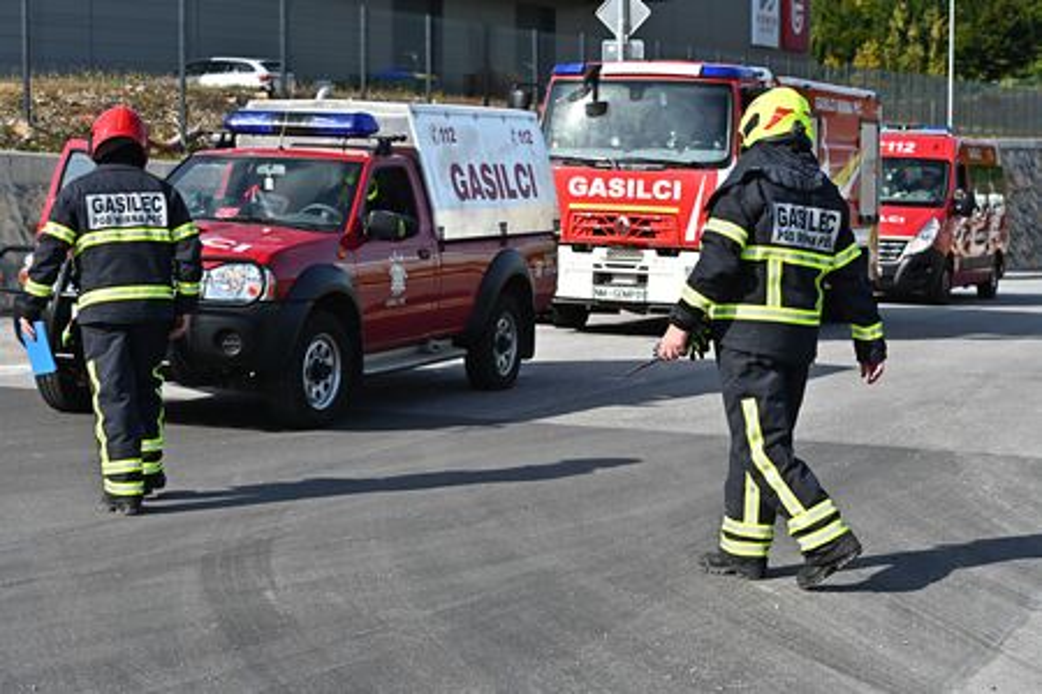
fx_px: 2315
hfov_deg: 25.4
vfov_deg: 17.1
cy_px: 347
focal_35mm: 80
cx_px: 521
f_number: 7.1
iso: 1600
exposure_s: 1/6400
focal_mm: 80
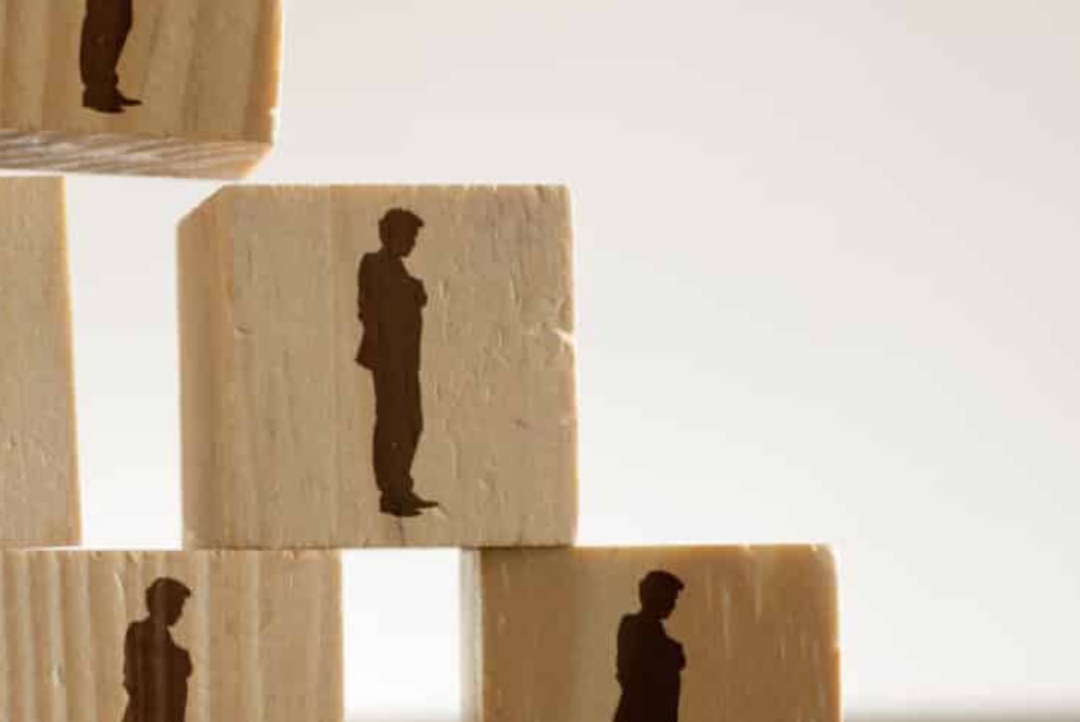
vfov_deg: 12.8
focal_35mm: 107
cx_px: -12
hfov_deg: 18.6
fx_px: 3212
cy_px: 489
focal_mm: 35
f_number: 8
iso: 100
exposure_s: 1/160
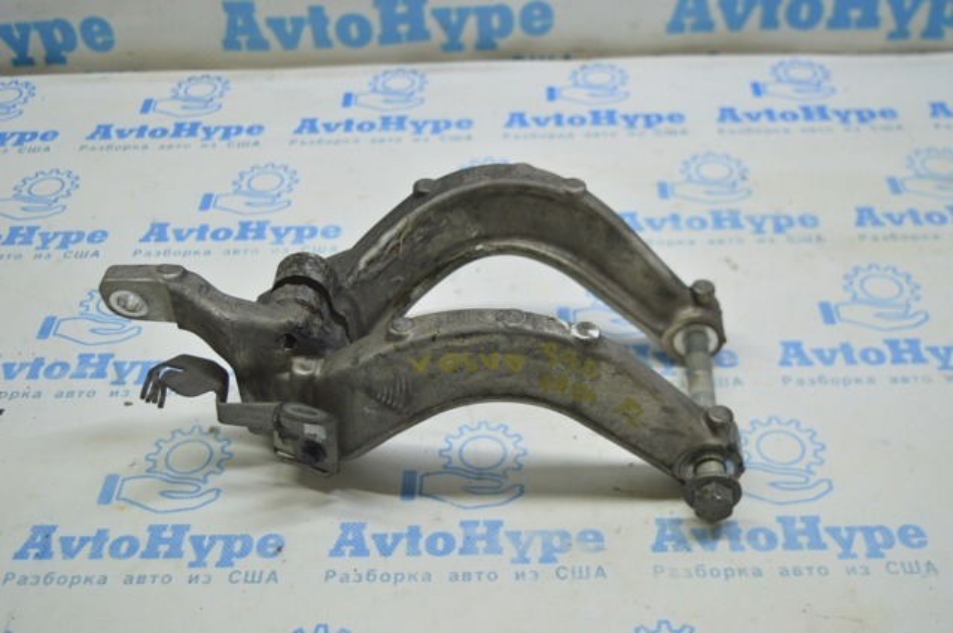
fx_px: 1190
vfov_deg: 29.8
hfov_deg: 43.7
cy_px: 316
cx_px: 476
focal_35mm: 45
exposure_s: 1/50
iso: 400
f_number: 4.2
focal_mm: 30
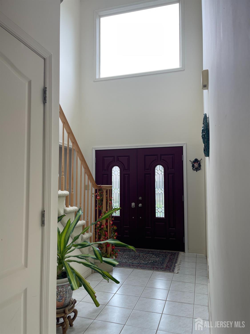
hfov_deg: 54.9
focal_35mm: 25
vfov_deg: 69.4
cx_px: 125
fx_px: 241
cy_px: 167
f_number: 1.6
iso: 32
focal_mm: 5.1
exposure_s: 1/139
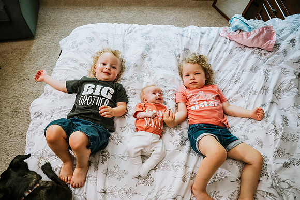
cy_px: 100
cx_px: 150
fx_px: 200
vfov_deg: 53.2
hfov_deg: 73.7
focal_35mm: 24
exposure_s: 1/250
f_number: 3.5
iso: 1250
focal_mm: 24
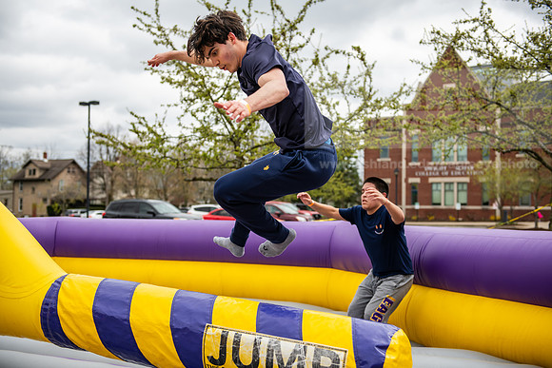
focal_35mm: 45
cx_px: 276
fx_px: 690
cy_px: 184
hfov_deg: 43.6
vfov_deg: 29.9
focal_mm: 45
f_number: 3.2
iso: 100
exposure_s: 1/1250
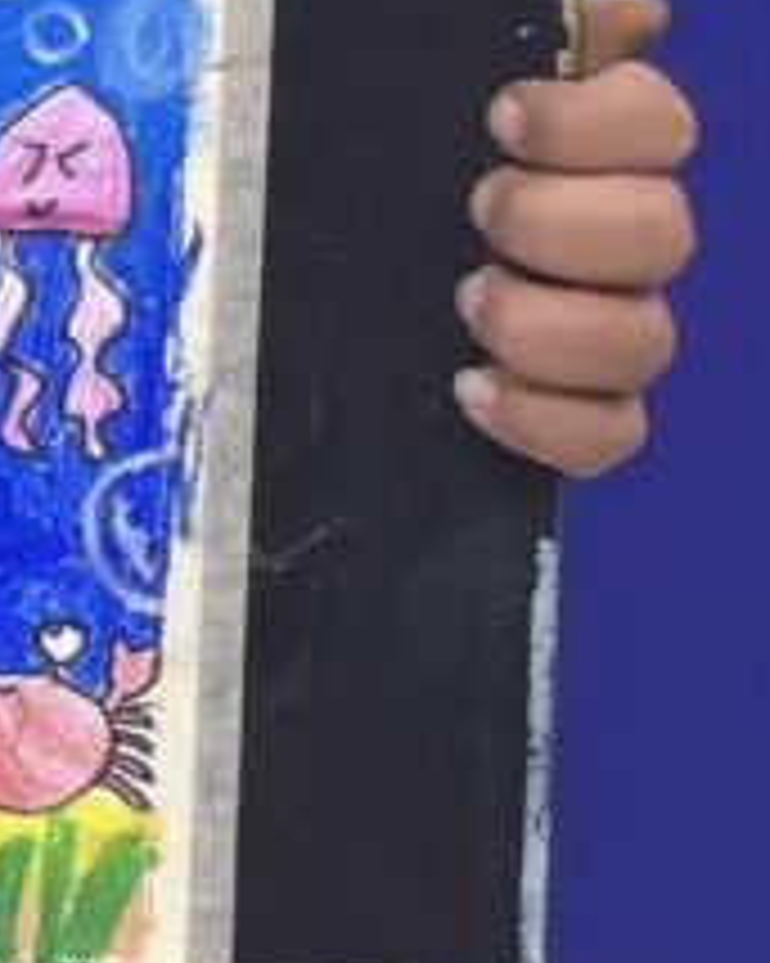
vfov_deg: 4.2
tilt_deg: -8.5
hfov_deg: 3.4
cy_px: -760
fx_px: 13028
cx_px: -666
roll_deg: -1.1
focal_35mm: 457
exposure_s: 1/100
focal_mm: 16.89
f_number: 2.8
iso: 400
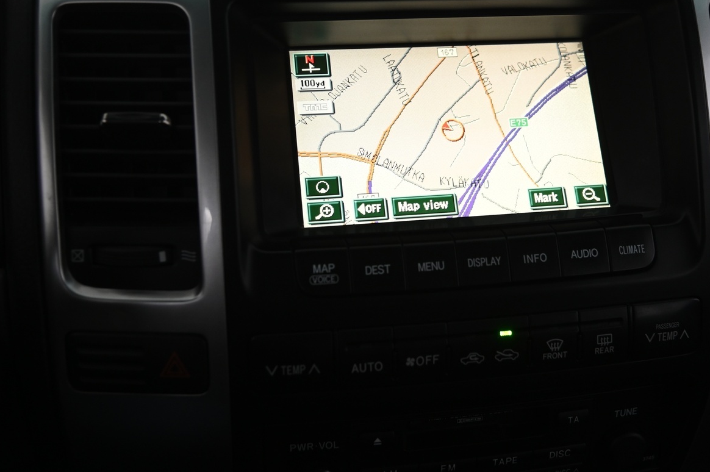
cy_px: 176
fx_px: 1044
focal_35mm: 53
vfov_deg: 25.4
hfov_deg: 37.5
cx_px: 412
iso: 1000
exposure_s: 1/40
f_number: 4
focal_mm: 38
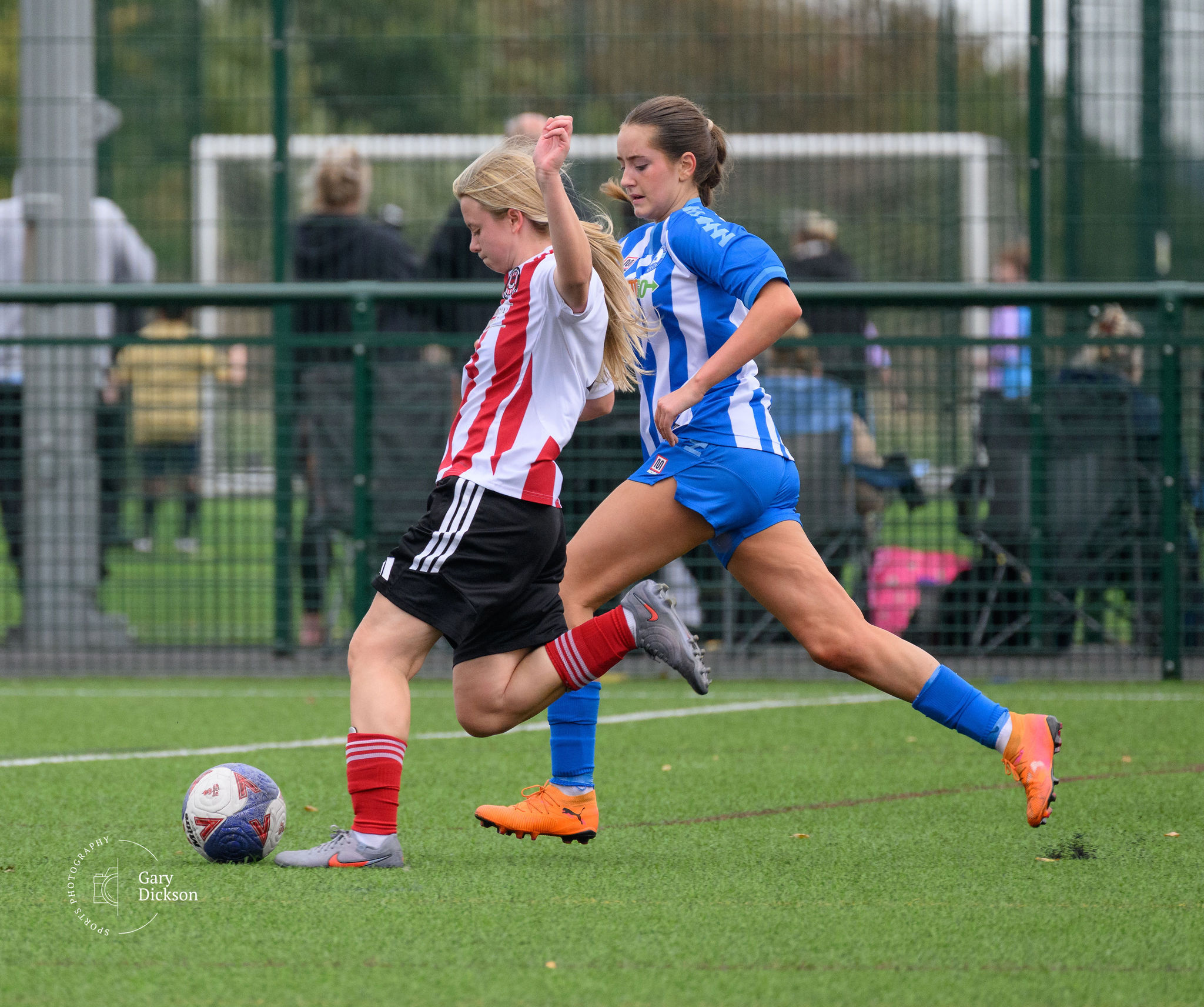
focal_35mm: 689
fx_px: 24998
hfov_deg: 2.8
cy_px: 488
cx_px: 466
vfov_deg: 2.3
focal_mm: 400
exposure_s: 1/1250
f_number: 5.6
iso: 1400
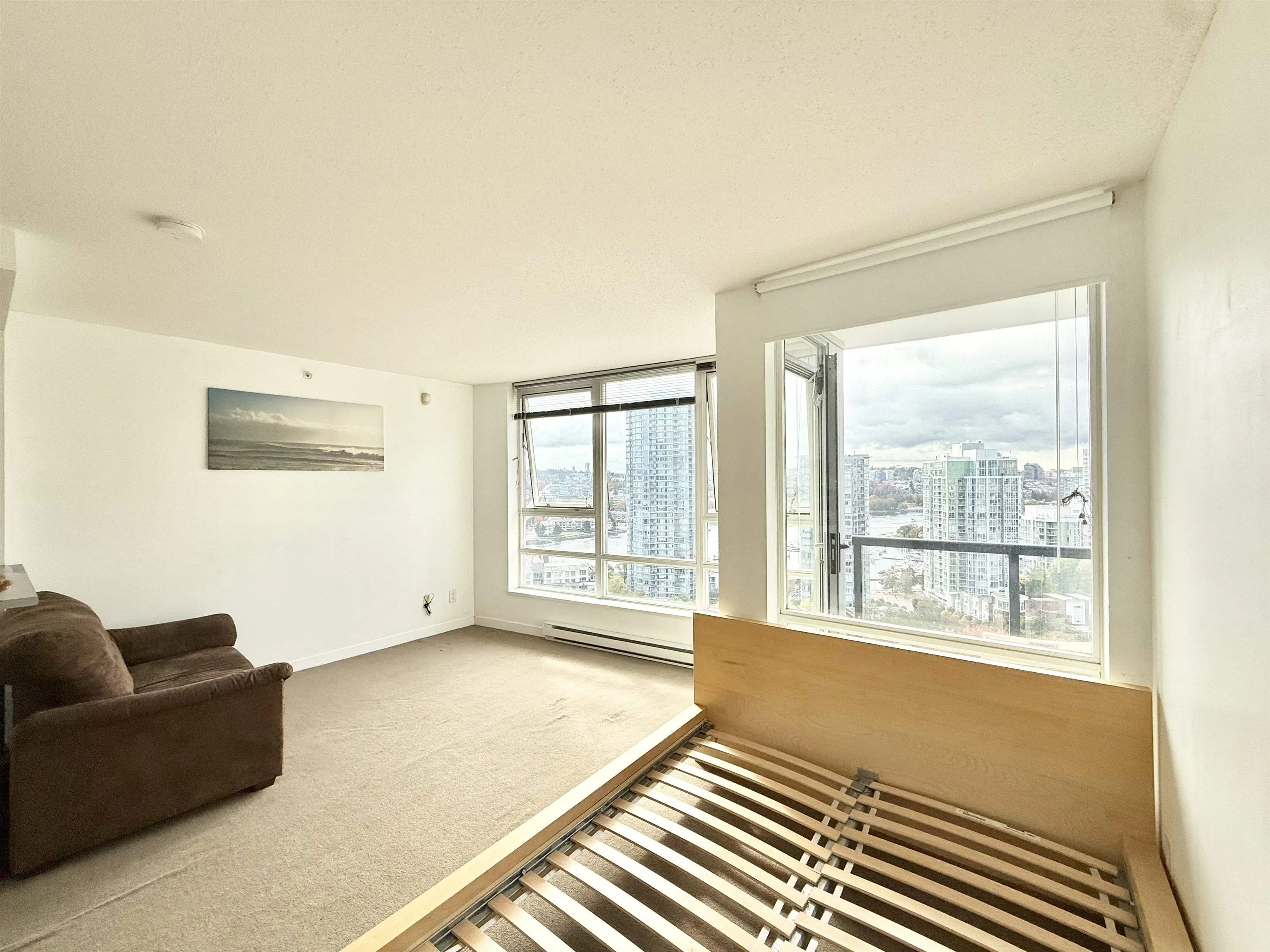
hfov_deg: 102.1
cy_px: 476
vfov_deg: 85.7
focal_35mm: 14
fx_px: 514
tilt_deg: +0.8
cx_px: 635
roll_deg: +0.3
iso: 50
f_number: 2.2
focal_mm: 2.22
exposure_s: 1/458
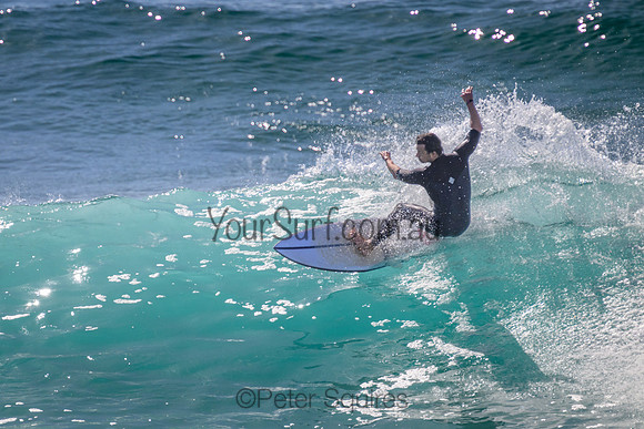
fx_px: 19201
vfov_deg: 1.3
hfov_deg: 1.9
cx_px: 212
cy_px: 162
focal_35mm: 1073
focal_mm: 800
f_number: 11
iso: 640
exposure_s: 1/2000
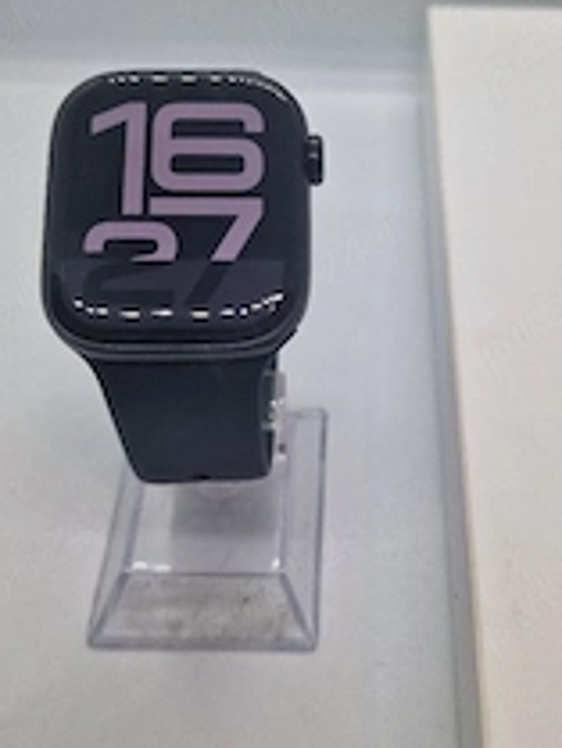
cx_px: 387
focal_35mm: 44
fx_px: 951
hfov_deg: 32.6
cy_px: 326
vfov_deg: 42.8
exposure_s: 1/182
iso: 50
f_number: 1.8
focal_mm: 6.4
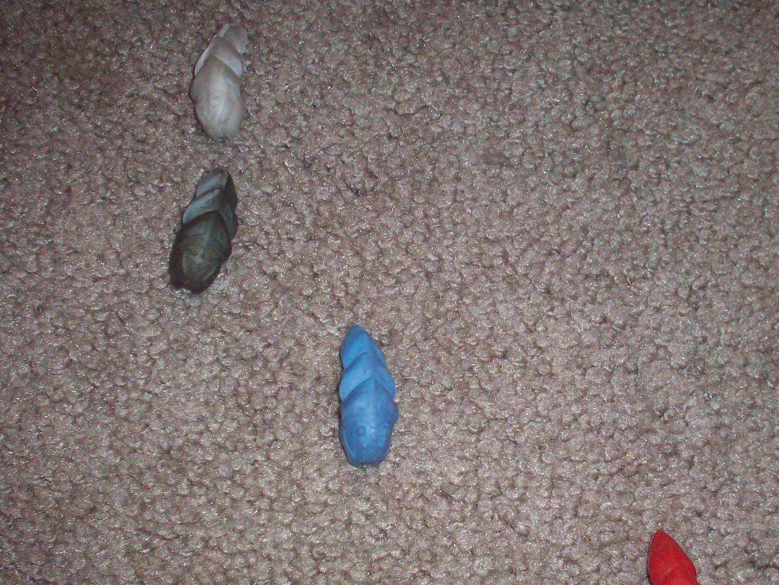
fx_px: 1148
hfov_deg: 37.3
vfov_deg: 28.5
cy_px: 367
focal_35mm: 51
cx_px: 468
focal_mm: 6.2
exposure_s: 1/128
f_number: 2.8
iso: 400
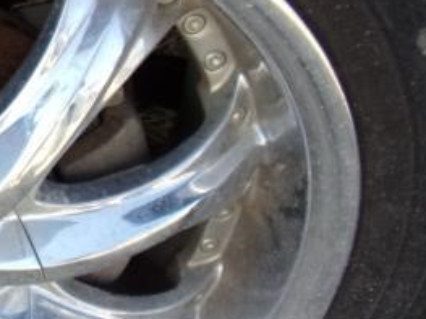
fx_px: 898
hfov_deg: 23.5
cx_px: -133
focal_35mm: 73
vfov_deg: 20.1
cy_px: 167
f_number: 3.3
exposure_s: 1/160
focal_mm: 4.3
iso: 80
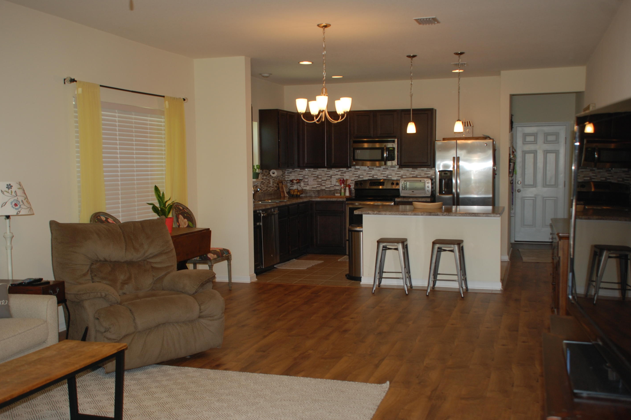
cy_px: 217
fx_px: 666
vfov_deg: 35.0
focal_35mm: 38
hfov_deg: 50.7
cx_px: 313
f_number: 4
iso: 200
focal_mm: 24
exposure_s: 1/60
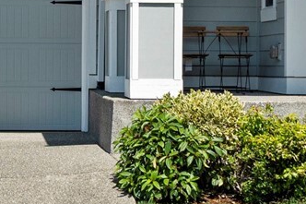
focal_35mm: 148
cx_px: 42
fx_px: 1257
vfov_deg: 9.1
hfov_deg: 13.8
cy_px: -90
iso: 200
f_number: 8
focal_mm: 29
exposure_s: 1/250
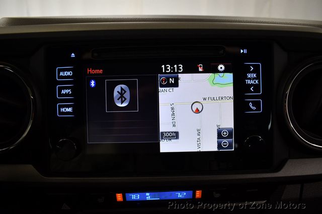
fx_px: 241
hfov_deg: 67.4
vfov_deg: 47.9
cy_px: 107
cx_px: 161
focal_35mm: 27
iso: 800
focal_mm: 18
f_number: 3.5
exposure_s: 1/160
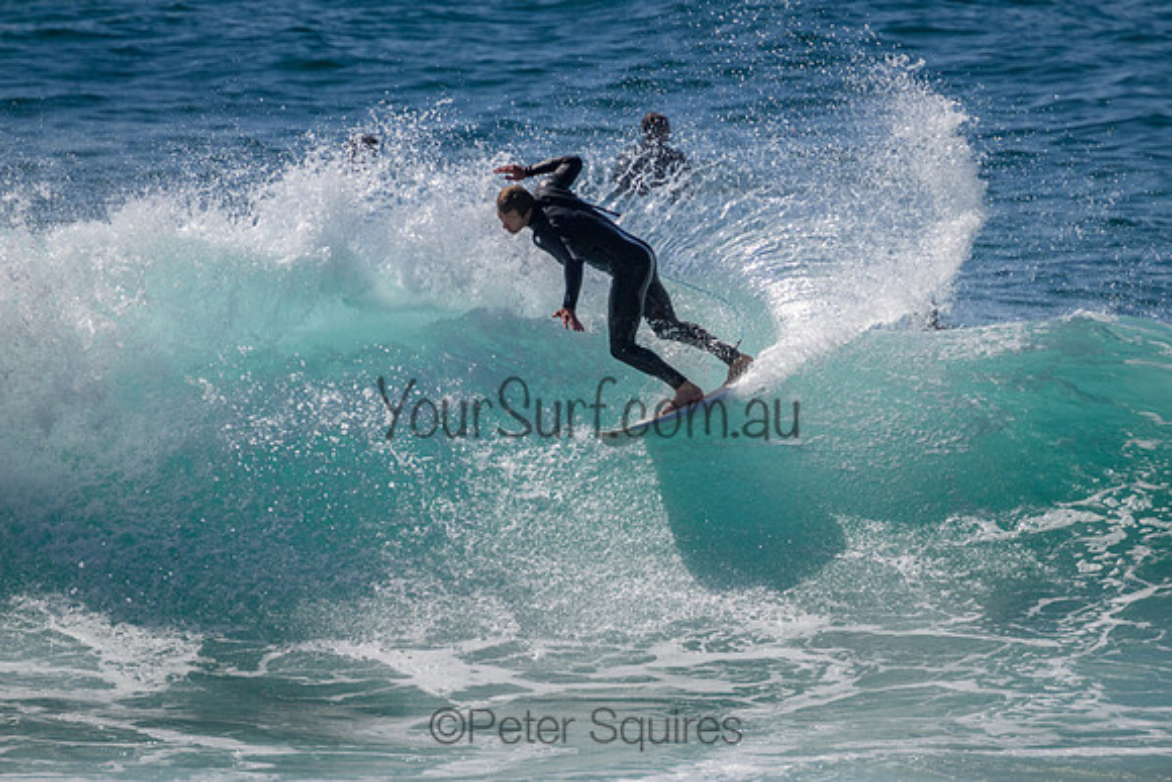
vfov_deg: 1.3
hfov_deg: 2.0
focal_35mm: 1036
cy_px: 507
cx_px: 759
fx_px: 33745
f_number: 11
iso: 500
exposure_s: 1/2000
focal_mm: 800
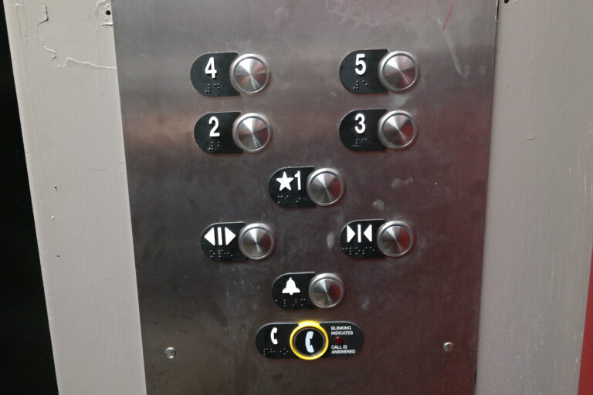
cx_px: 296
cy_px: 198
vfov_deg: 43.6
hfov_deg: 61.9
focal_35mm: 30
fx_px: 494
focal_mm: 20
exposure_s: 1/40
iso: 1600
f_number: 3.5
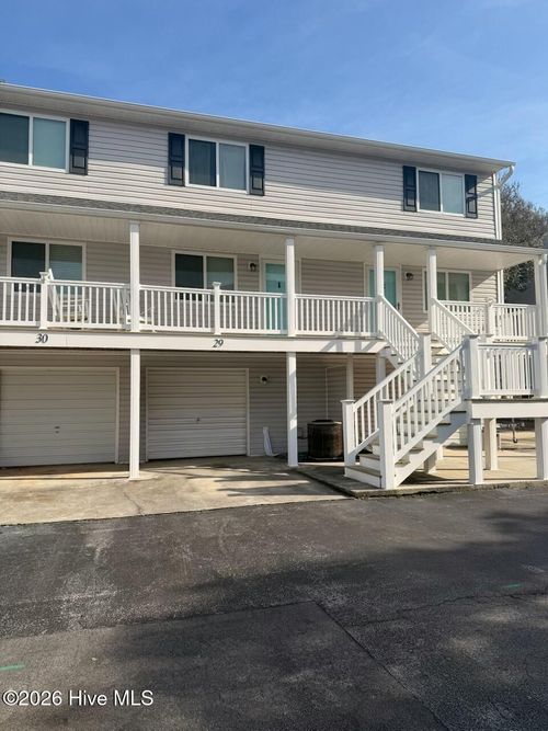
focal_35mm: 24
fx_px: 507
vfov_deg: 71.6
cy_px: 366
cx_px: 274
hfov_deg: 56.8
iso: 80
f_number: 1.78
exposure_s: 1/4975
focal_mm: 6.76
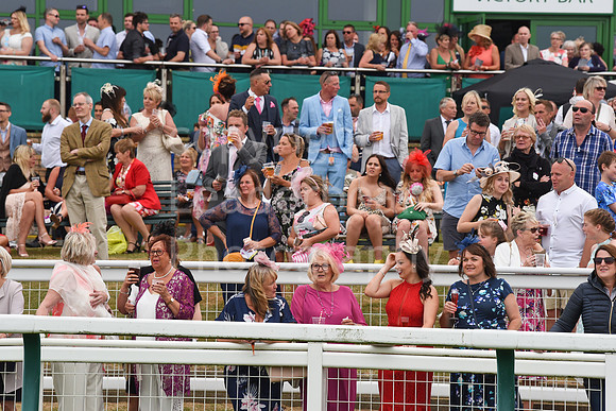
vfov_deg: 6.9
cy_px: 206
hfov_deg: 10.3
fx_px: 3423
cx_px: 308
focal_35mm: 200
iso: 1000
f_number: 8
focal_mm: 200
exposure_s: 1/1000
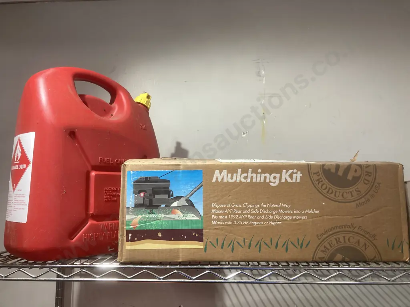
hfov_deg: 63.4
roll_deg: -0.5
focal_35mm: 28
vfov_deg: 49.7
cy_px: 154
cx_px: 205
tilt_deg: +9.2
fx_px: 332
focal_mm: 3.99
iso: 64
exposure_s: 1/50
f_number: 1.8
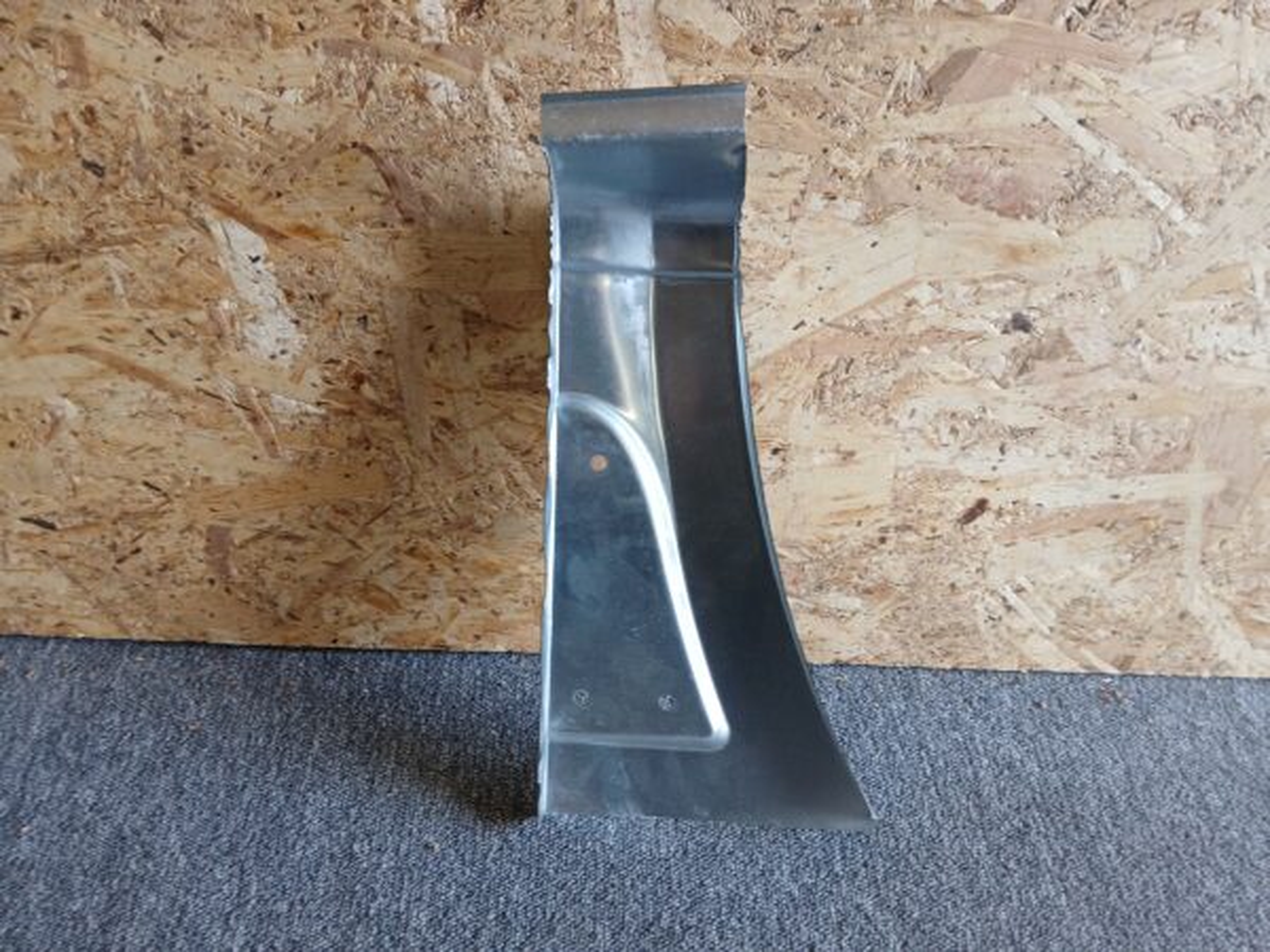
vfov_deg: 53.1
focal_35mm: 26
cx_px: 635
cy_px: 476
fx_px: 954
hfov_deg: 67.3
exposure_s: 1/50
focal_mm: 3.98
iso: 200
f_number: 1.8
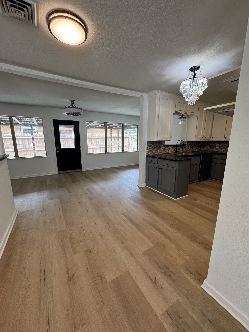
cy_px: 166
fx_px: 134
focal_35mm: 14
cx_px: 124
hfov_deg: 85.7
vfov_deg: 102.1
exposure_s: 1/120
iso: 160
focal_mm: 2.22
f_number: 2.2
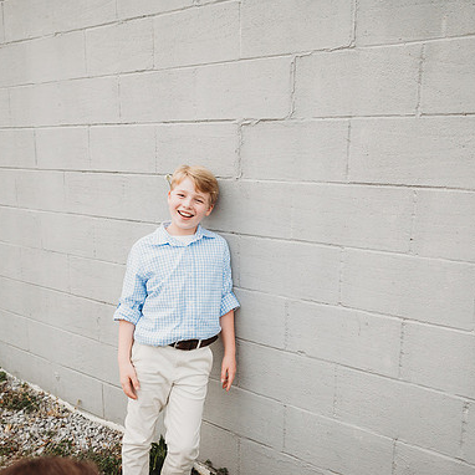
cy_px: 239
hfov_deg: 52.5
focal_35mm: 31
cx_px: 244
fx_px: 481
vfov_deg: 52.5
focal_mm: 24
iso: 500
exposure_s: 1/250
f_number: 2.5
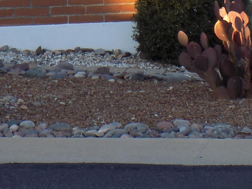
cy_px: -54
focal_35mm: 167
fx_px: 1216
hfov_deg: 11.8
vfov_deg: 8.8
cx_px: 53
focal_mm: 9.3
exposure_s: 1/100
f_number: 3.9
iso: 80
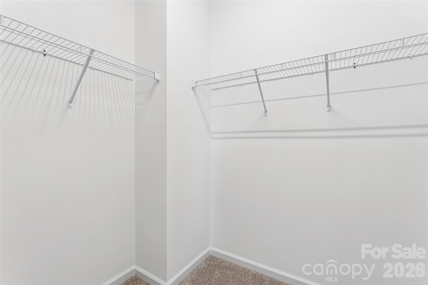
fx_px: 193
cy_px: 142
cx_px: 214
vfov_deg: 73.1
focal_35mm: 16
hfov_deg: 96.0
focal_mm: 16.2
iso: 100
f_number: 9
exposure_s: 1/5
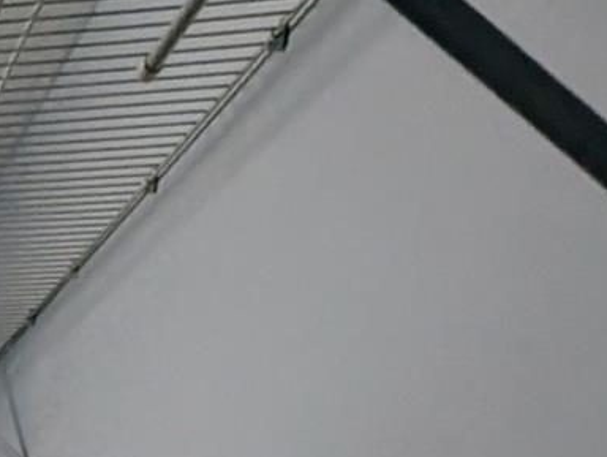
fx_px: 948
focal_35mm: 54
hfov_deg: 24.1
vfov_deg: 21.0
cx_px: -390
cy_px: 759
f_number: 2.2
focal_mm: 1.95
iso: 257
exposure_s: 1/120
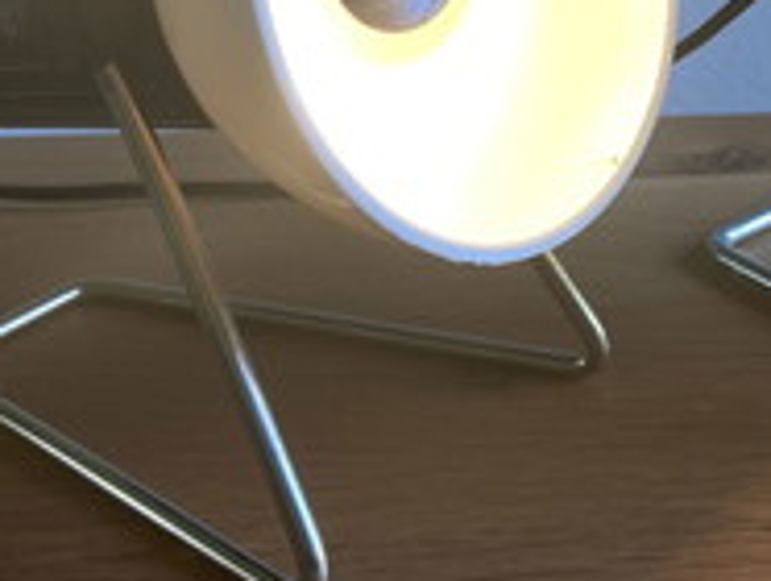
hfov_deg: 24.3
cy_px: 79
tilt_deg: -20.6
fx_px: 1717
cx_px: 750
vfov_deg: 18.9
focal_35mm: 77
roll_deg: -0.8
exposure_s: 1/100
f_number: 1.8
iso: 40
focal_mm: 3.99
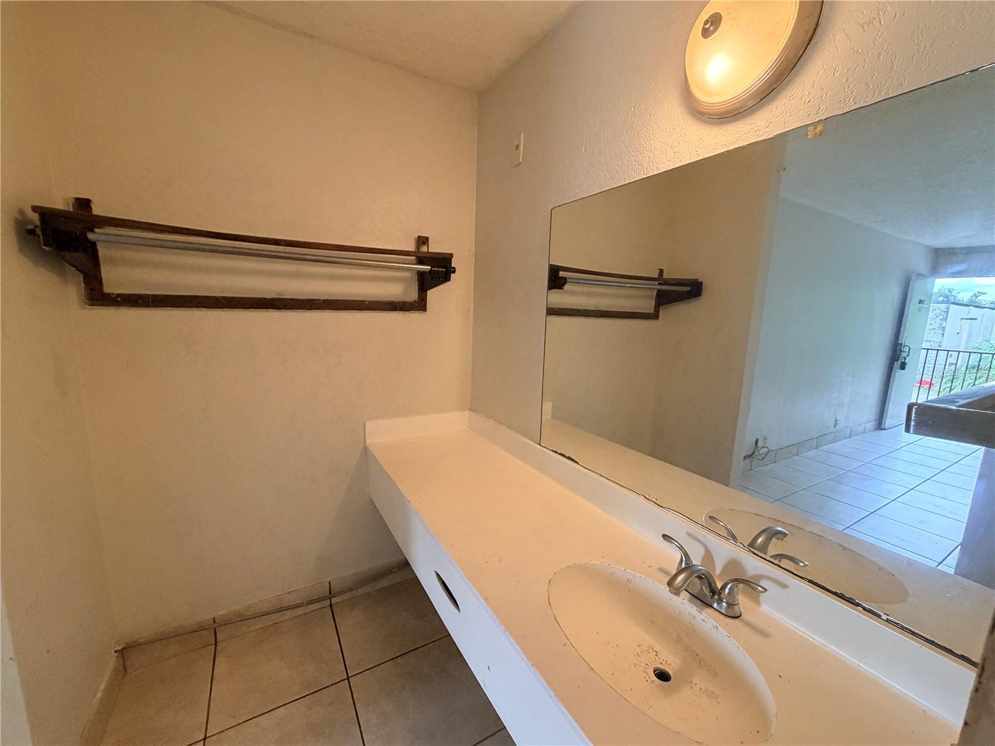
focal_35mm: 14
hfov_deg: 102.1
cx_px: 498
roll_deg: -1.0
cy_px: 373
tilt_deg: -9.9
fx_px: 402
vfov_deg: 85.7
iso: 320
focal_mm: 2.22
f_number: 2.2
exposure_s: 1/60
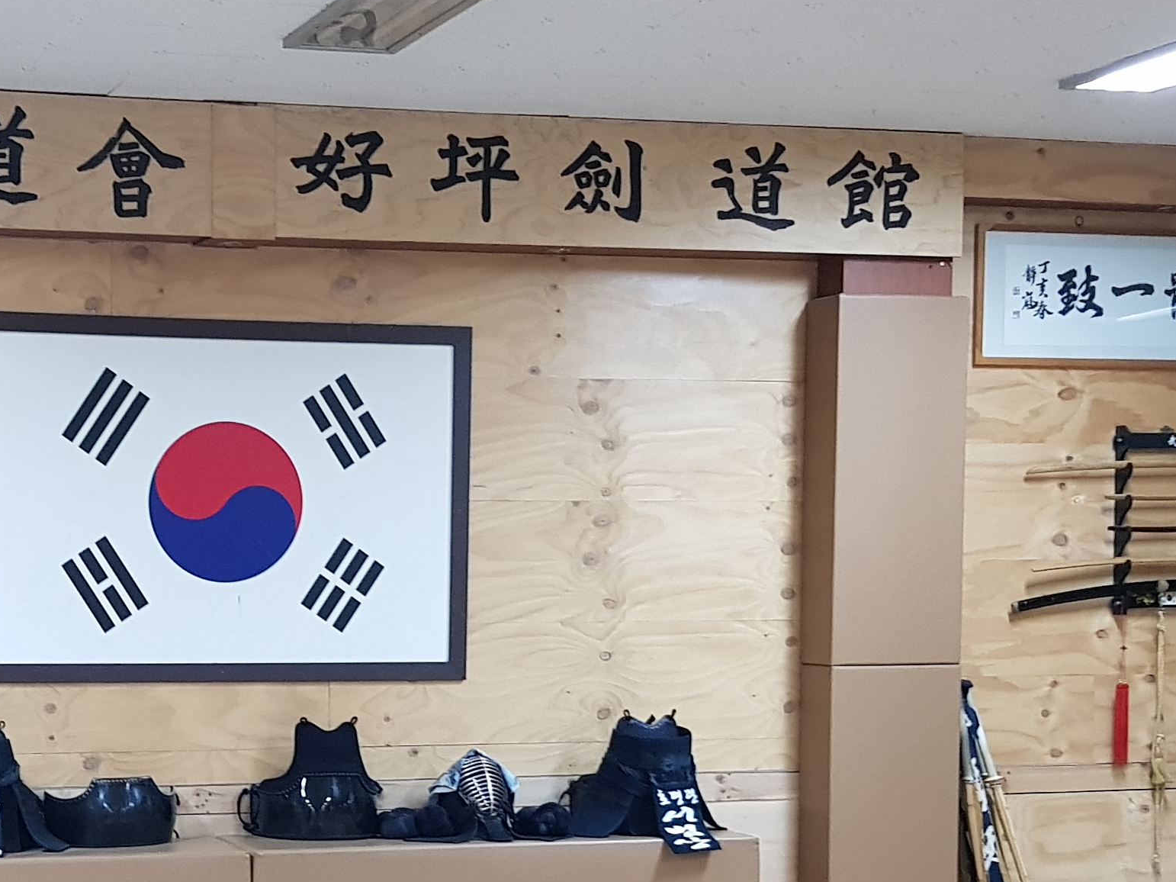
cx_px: 138
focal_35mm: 68
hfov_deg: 27.6
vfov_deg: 21.4
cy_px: 673
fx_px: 2310
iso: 200
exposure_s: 1/21
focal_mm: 4.3
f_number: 1.7
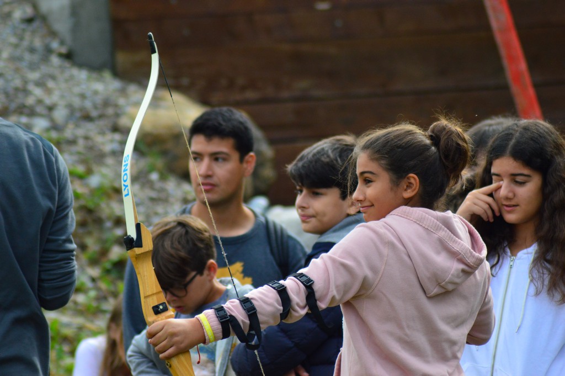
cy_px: 188
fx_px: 5645
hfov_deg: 5.7
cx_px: 282
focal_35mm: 360
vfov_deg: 3.8
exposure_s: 1/2000
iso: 800
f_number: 5
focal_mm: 240
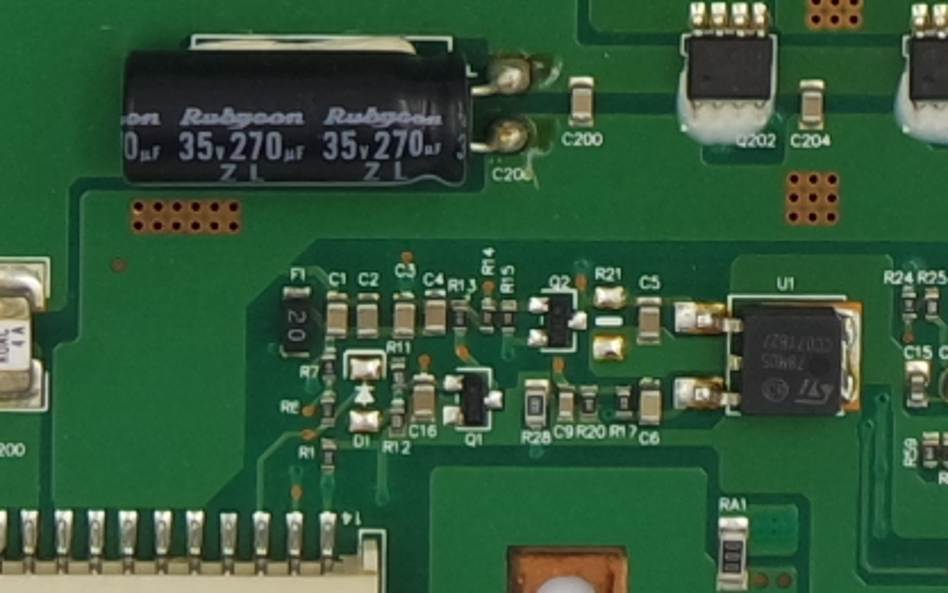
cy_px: -1036
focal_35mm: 327
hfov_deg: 6.4
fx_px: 8452
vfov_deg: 3.9
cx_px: 805
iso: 160
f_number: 5
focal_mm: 17
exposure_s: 1/125
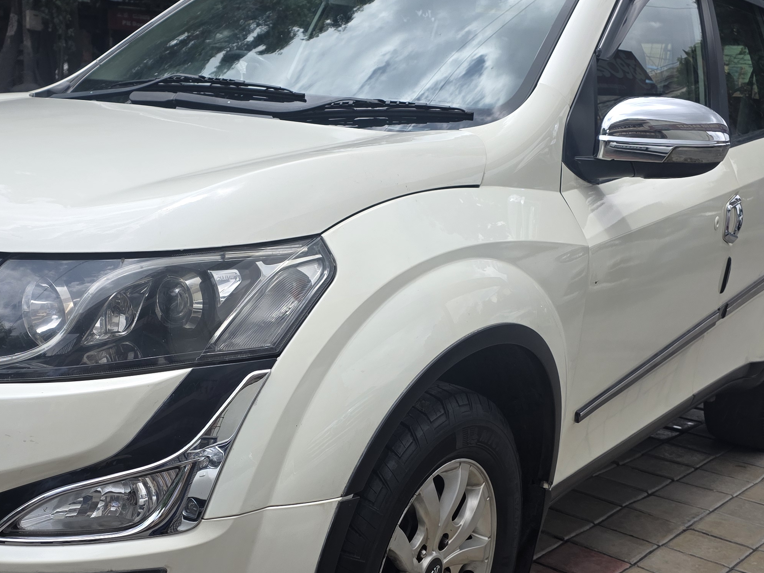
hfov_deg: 40.9
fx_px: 1015
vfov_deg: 31.4
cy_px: 354
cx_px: 276
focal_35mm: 46
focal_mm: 6.3
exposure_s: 1/2993
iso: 80
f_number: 1.7
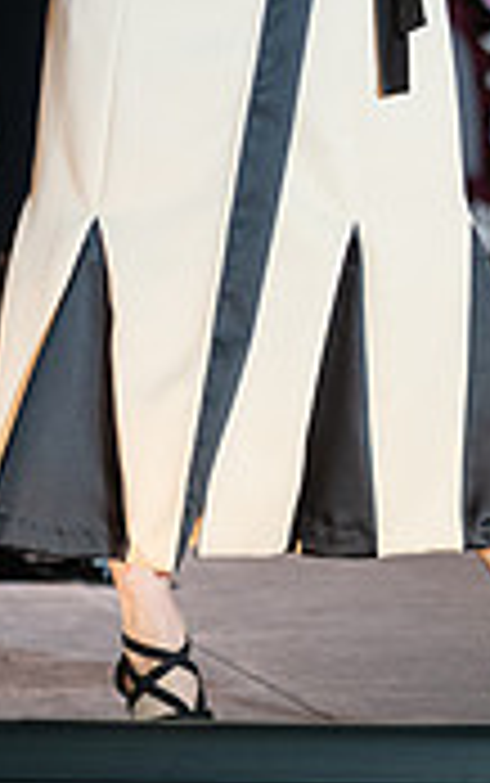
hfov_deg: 4.0
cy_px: -123
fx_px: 6975
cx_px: 431
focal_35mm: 327
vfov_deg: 6.4
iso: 640
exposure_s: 1/800
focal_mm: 82
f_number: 2.8
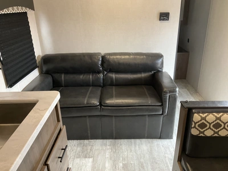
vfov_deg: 48.2
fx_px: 191
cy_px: 86
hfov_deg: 61.7
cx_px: 114
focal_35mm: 29
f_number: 1.8
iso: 160
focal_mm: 3
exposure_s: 1/60
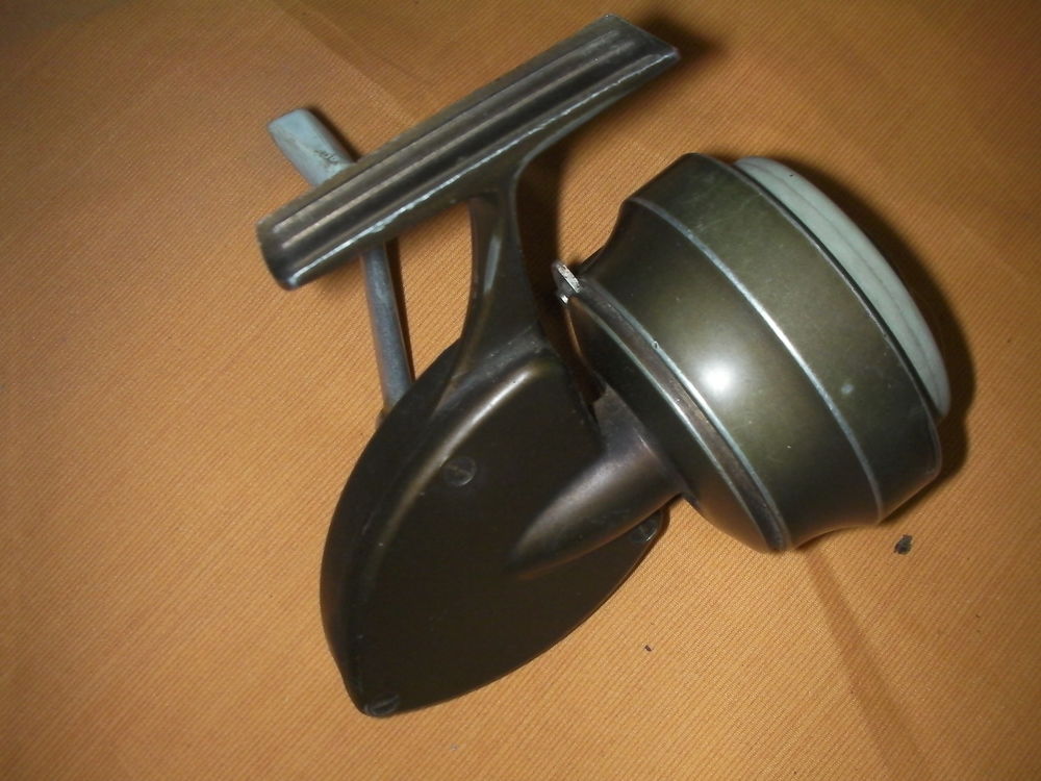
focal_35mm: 38
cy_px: 390
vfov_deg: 37.7
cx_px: 520
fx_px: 1143
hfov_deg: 49.0
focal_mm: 6.3
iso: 200
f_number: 5.6
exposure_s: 1/30
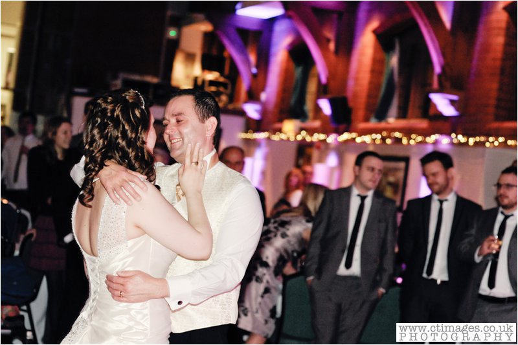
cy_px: 172
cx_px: 259
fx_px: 1223
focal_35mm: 85
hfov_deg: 23.9
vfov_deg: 16.1
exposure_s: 1/50
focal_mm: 85
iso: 2500
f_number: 4
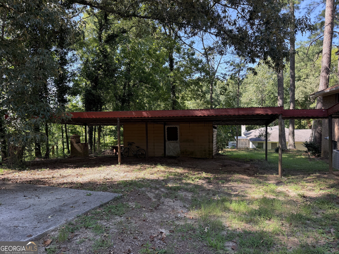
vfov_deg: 56.8
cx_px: 170
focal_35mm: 24
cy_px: 127
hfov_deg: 71.6
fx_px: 235
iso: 100
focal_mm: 6.76
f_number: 1.78
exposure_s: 1/327
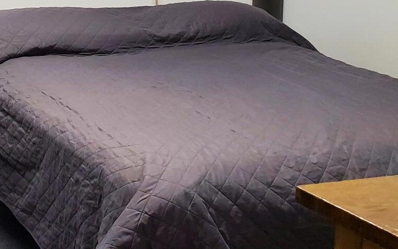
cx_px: -57
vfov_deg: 16.6
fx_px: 835
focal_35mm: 77
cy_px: -6
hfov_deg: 24.7
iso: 200
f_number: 2.4
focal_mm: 4.3
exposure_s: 1/39
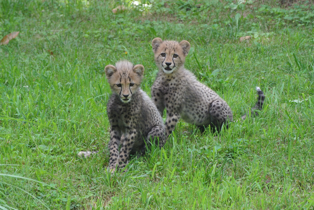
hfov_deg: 6.9
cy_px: 105
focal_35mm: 297
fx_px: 2596
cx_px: 157
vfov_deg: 4.6
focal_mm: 110
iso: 100
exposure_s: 1/80
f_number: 6.3
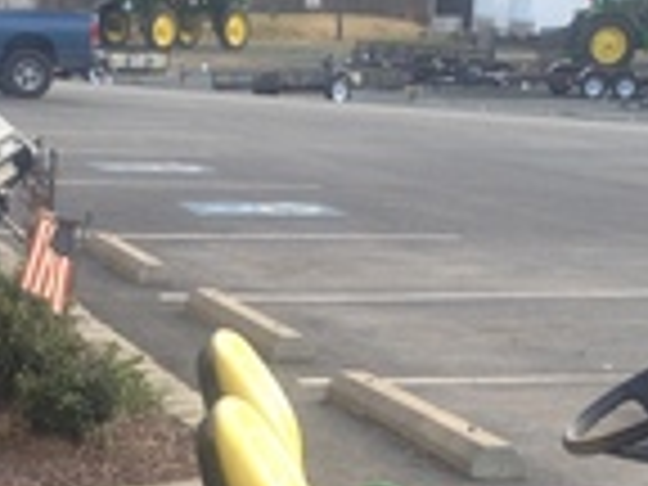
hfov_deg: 14.9
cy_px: 580
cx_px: 261
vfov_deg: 11.0
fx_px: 2471
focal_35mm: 132
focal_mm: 4.28
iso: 50
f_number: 2.4
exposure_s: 1/224
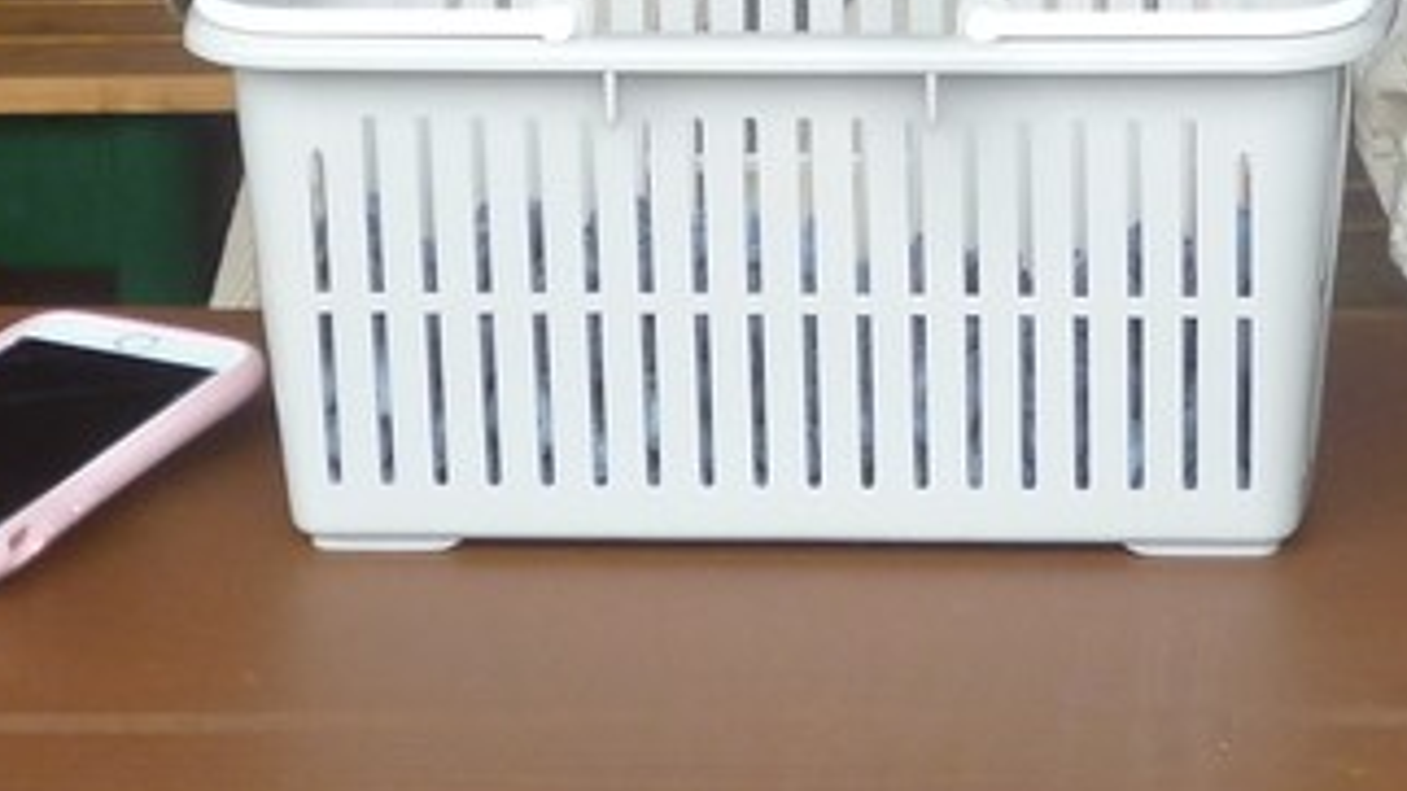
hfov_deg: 14.6
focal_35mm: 146
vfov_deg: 8.2
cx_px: 1092
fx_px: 5446
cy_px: -306
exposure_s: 1/60
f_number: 3.5
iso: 100
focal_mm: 6.4
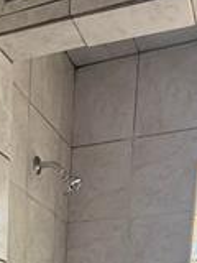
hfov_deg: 21.5
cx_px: 28
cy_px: 485
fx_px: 508
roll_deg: -2.3
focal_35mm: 67
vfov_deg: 20.1
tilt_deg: -13.6
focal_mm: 2.22
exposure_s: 1/99
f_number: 2.2
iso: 160
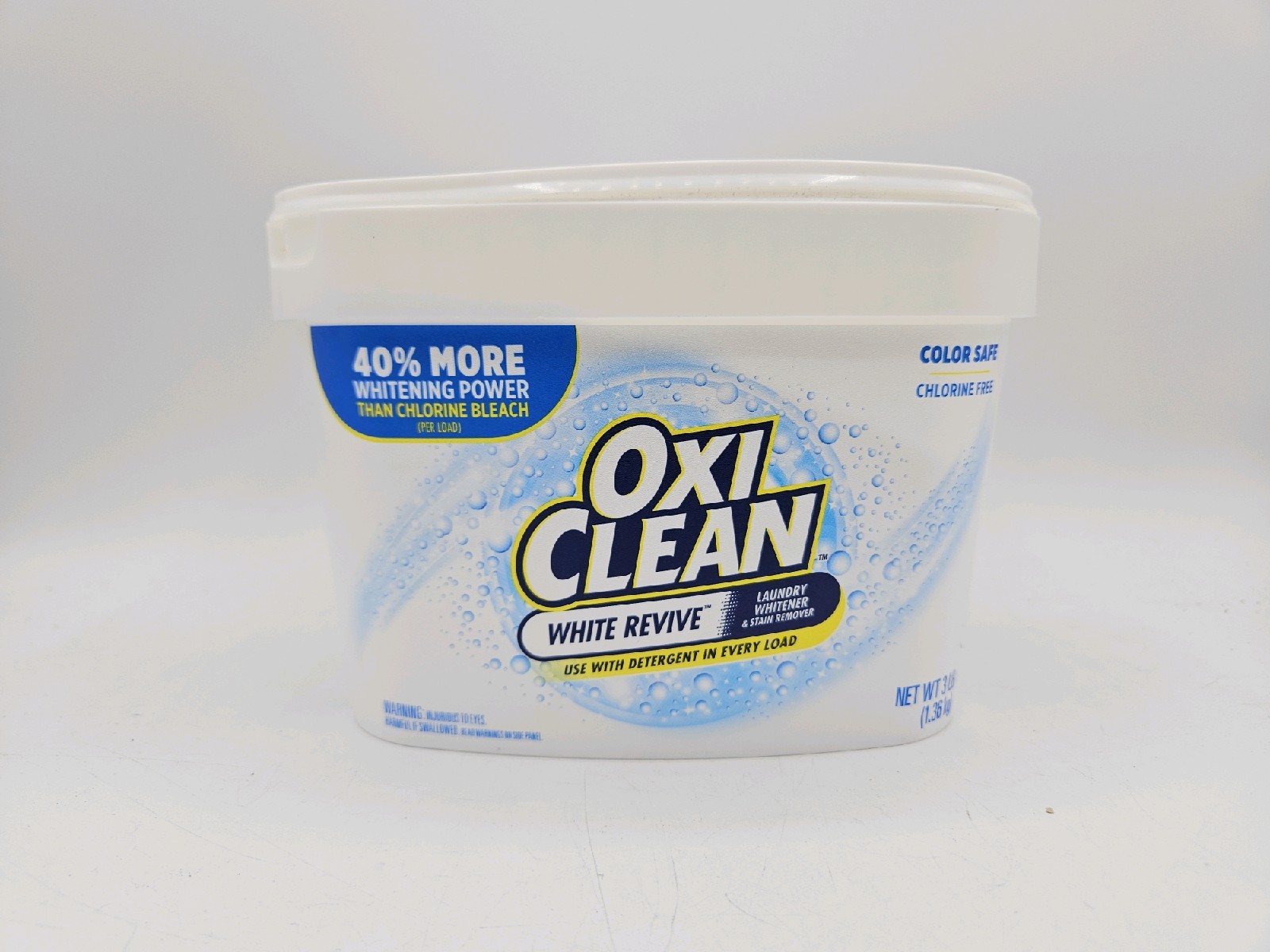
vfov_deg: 58.9
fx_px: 844
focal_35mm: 23
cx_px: 635
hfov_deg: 73.9
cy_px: 476
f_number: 1.8
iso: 25
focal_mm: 5.4
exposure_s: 1/435
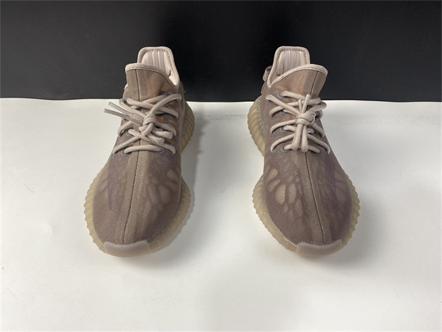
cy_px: 166
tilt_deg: -40.6
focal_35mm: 26
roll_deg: +1.2
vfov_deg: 53.1
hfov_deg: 67.3
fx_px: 332
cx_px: 221
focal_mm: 4.25
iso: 64
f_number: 1.8
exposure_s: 1/100
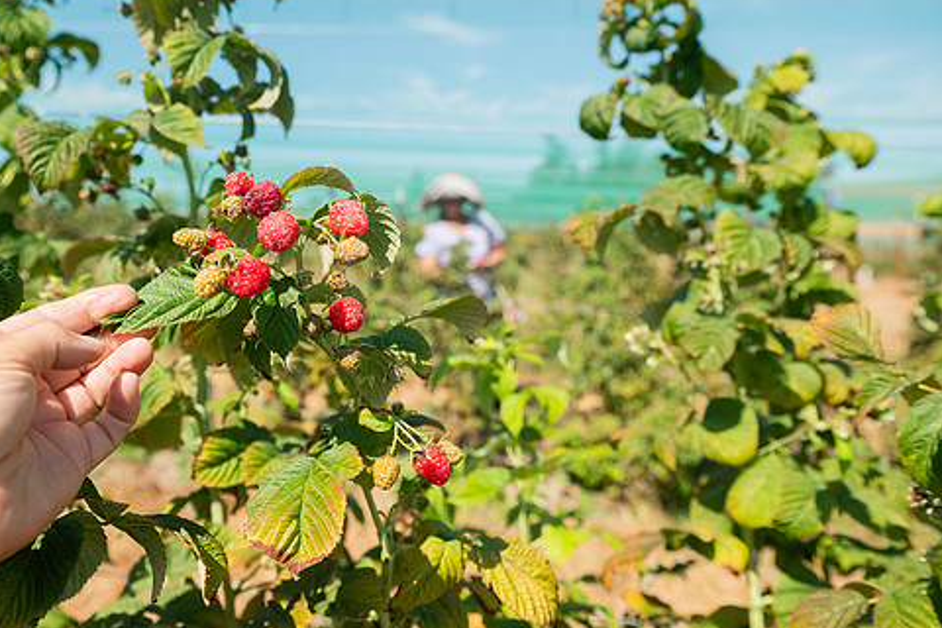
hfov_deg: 63.5
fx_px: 759
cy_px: 301
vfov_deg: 45.0
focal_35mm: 29
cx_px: 428
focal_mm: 24
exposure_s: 1/4000
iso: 500
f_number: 4
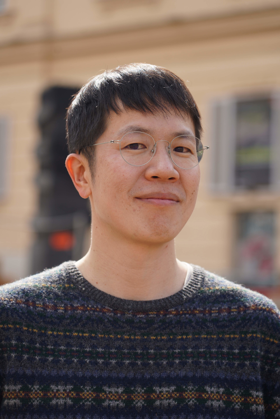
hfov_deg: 13.0
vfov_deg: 19.5
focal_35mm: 105
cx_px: 140
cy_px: 210
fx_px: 1225
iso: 100
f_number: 4
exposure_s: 1/500
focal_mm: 105
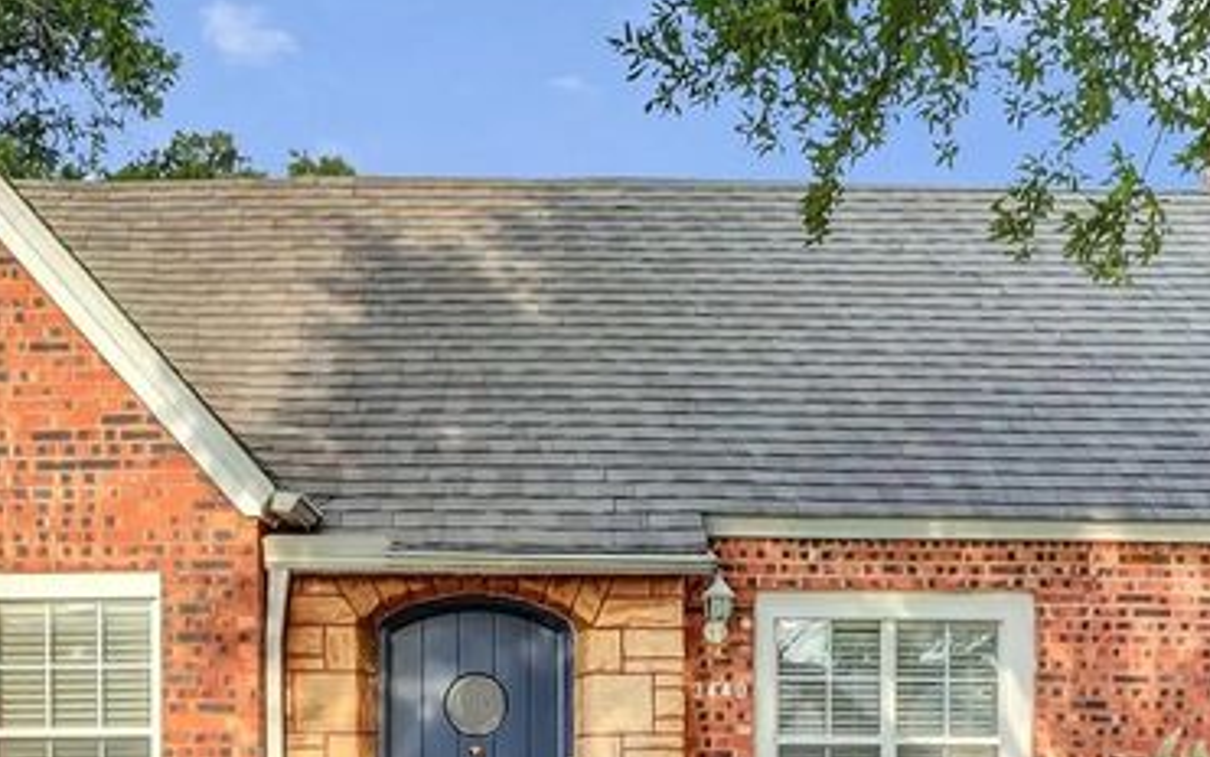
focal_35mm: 45
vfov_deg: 27.0
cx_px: 486
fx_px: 1484
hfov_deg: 44.1
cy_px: 764
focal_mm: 16
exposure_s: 1/80
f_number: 8
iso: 100
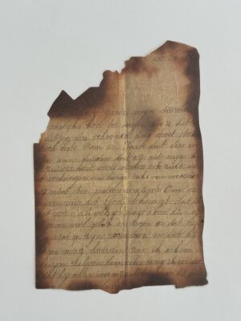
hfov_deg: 30.3
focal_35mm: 48
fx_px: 446
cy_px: 160
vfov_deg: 39.7
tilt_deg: -88.7
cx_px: 120
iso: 80
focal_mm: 6.76
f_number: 1.78
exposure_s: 1/121
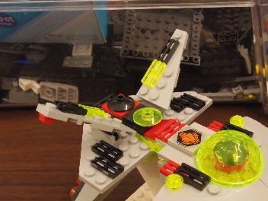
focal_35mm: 46
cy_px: 129
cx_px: 157
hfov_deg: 41.1
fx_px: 356
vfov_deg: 31.3
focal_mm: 5
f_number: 4.5
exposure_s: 1/50
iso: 800
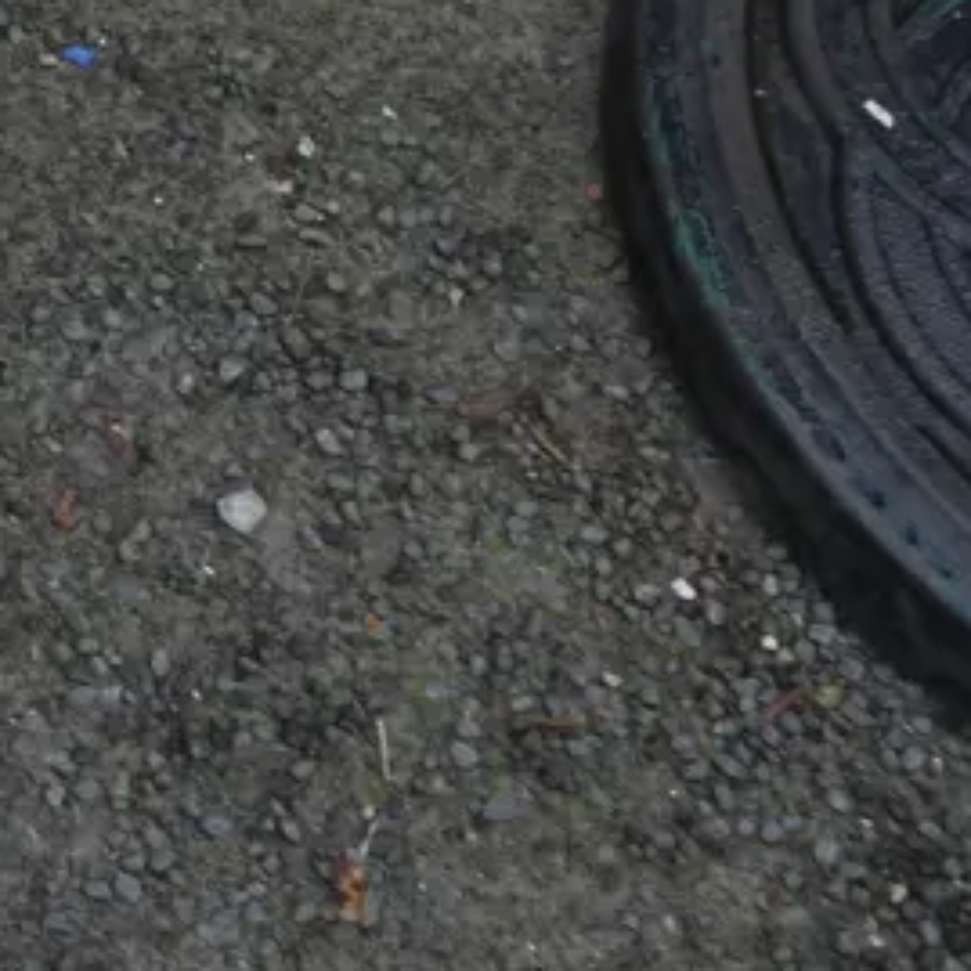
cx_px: -816
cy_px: -162
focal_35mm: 121
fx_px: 3840
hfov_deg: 13.0
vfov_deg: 14.0
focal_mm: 18
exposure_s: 1/60
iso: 250
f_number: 5
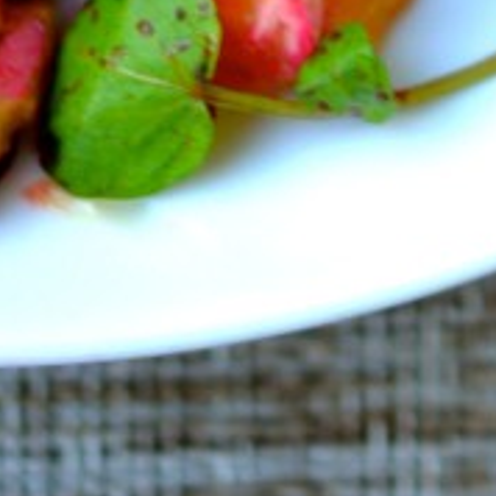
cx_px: 499
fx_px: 4766
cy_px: -925
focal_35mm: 294
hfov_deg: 5.9
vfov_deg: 5.6
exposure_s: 1/60
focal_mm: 40
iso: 450
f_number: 3
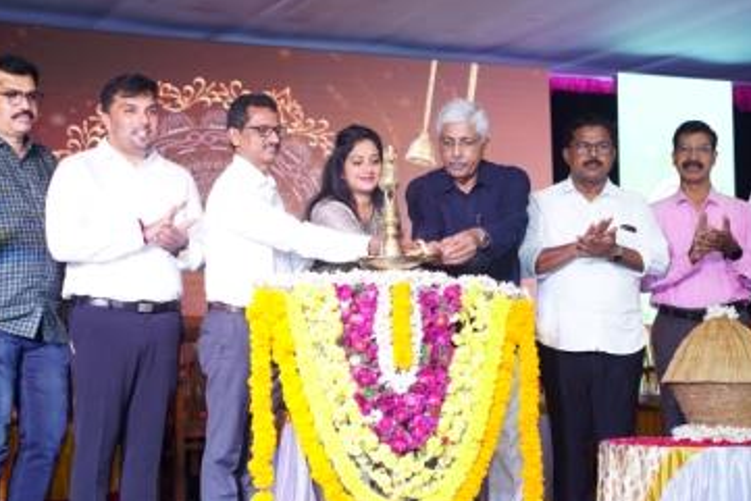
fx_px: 1294
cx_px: 377
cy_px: 257
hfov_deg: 32.4
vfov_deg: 21.9
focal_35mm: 62
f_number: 2.8
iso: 500
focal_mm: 50
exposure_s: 1/200
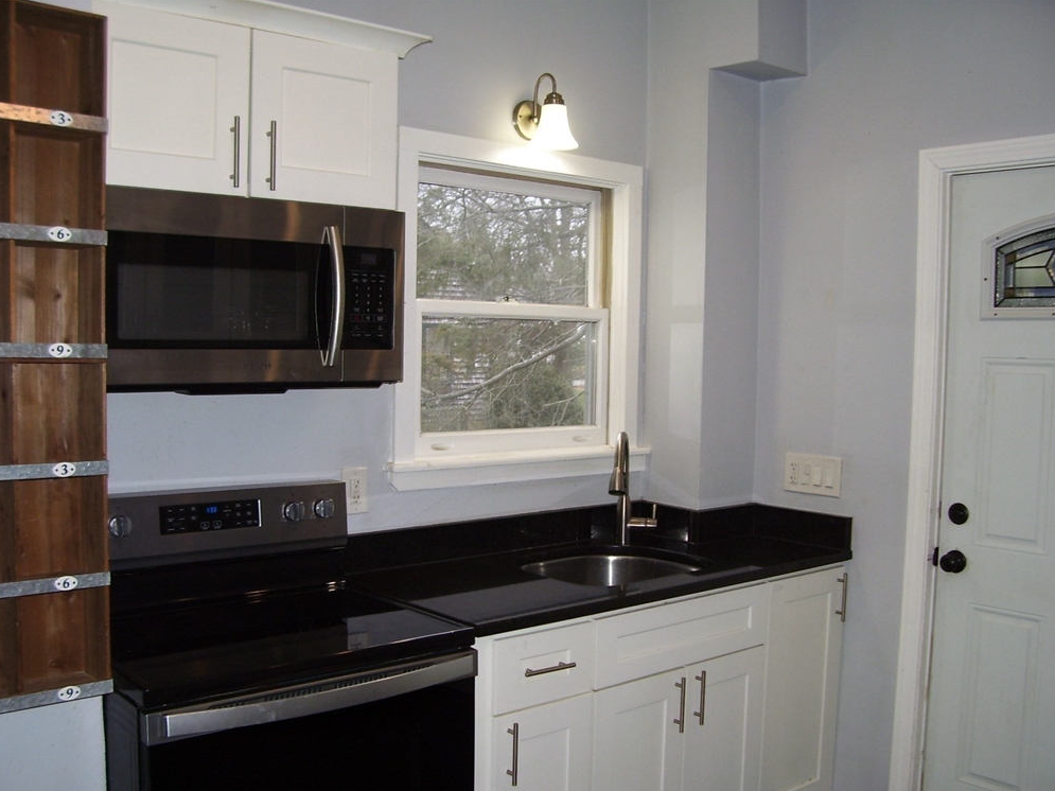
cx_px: 524
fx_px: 1067
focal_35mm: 35
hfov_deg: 52.6
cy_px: 403
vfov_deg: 40.7
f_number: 2.7
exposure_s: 1/60
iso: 80
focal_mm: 5.6
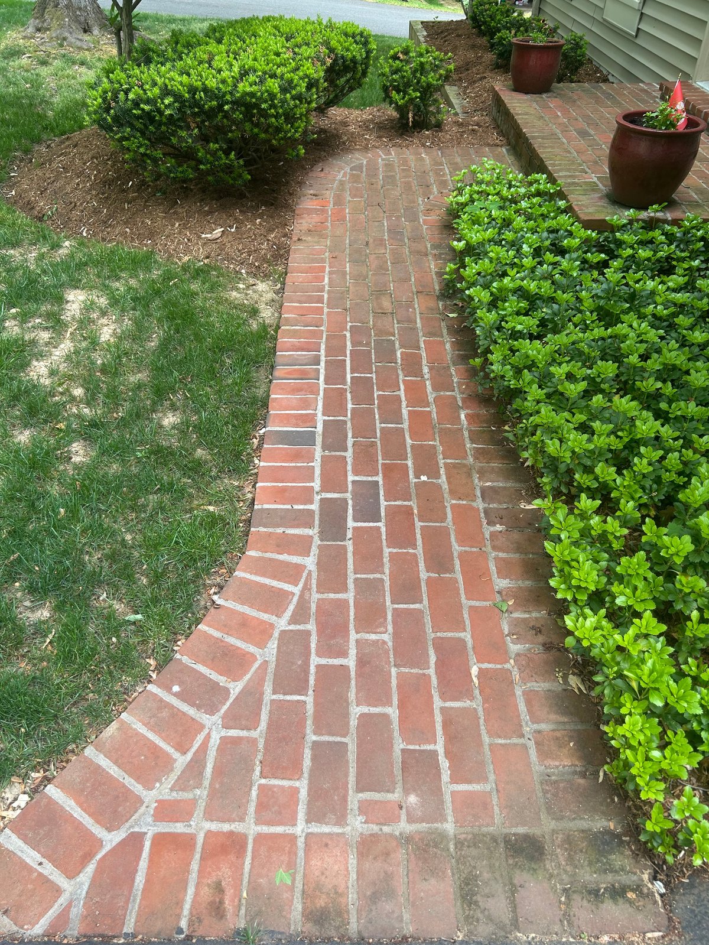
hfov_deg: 53.1
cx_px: 354
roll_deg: -0.4
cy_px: 472
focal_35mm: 26
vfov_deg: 67.3
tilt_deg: -40.1
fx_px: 710
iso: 40
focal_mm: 5.7
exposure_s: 1/178
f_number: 1.5
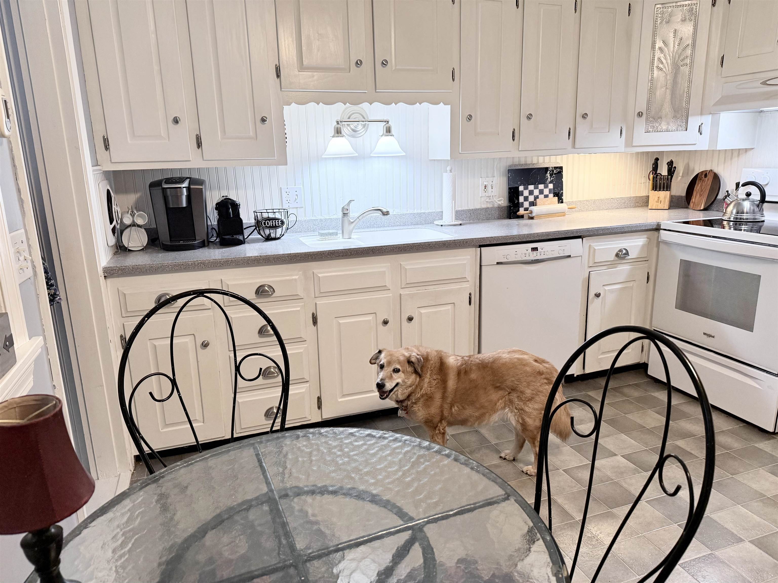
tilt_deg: -13.2
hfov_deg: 71.6
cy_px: 292
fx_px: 539
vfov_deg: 56.8
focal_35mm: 24
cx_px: 389
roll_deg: +1.3
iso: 250
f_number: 1.78
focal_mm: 6.76
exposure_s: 1/120
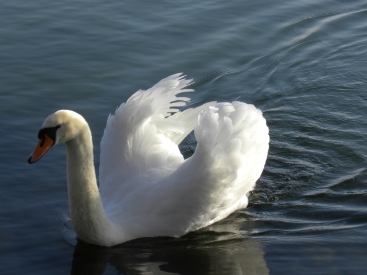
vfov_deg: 8.1
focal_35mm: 184
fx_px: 1951
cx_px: 184
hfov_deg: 10.7
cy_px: 138
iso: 64
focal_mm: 32.7
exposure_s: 1/125
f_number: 8
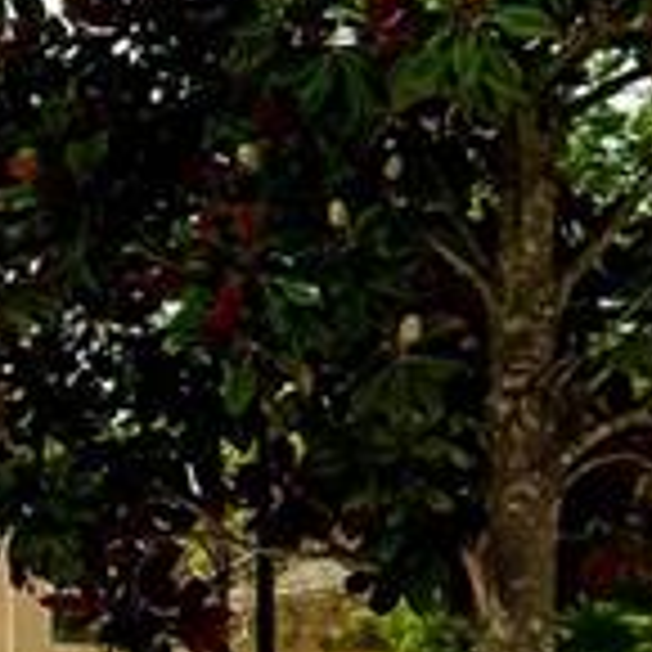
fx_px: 3750
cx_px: -890
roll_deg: -0.7
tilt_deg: +6.4
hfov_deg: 9.0
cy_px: 396
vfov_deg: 9.9
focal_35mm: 176
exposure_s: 1/11905
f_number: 1.78
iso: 80
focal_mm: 6.76
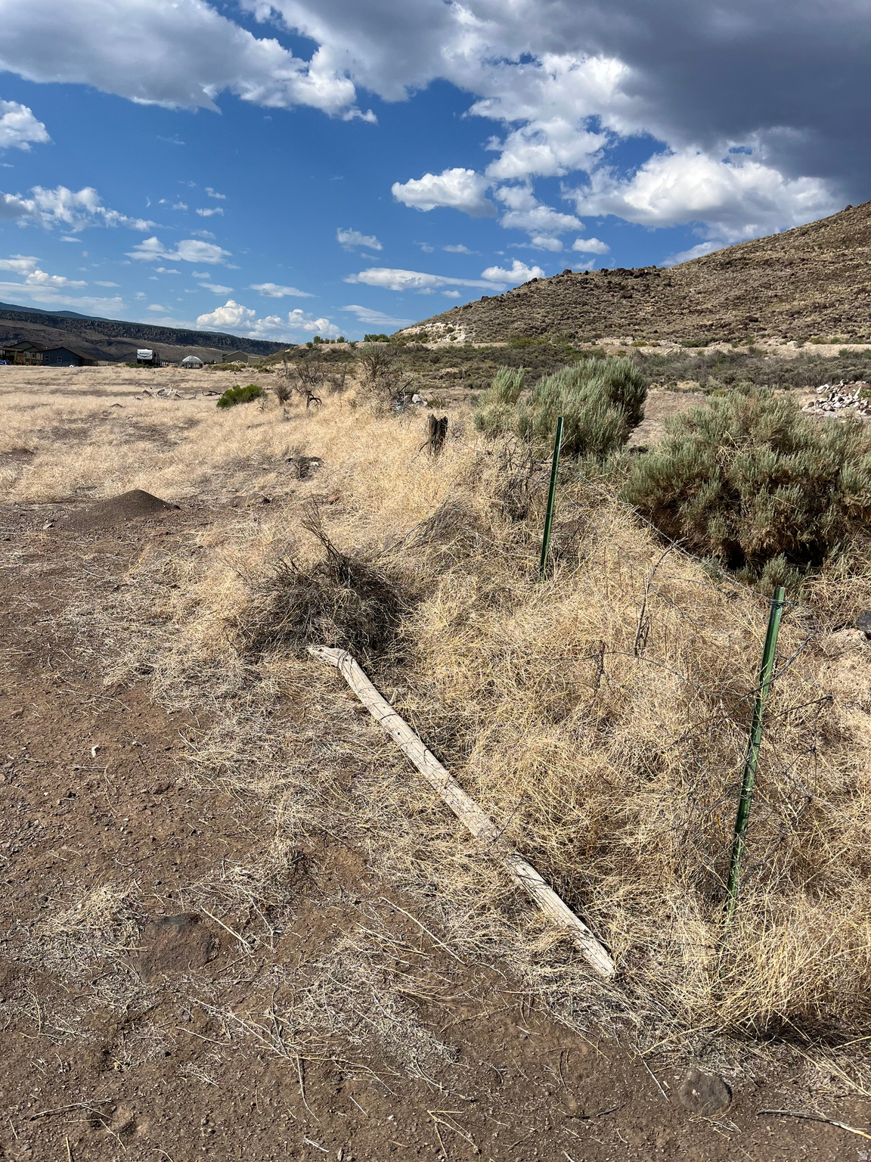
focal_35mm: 26
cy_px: 581
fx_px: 872
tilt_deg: -11.5
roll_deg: -5.7
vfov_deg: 67.3
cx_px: 436
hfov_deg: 53.1
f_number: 1.6
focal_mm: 5.1
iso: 50
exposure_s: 1/5319
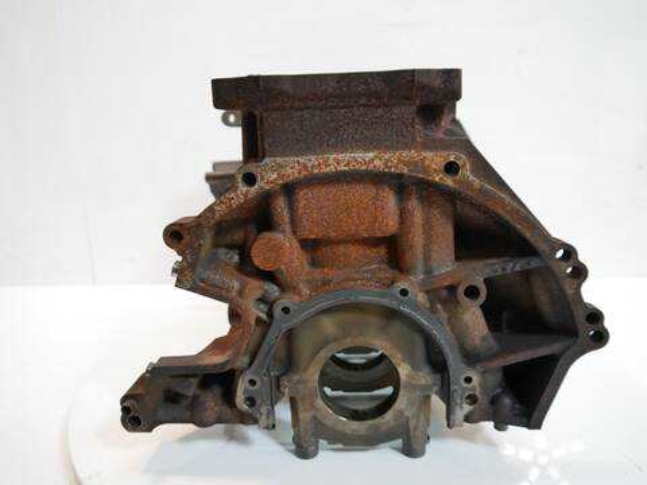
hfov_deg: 63.4
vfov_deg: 49.7
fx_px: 523
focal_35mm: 28
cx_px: 324
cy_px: 242
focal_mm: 14
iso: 400
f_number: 3.5
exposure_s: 1/60
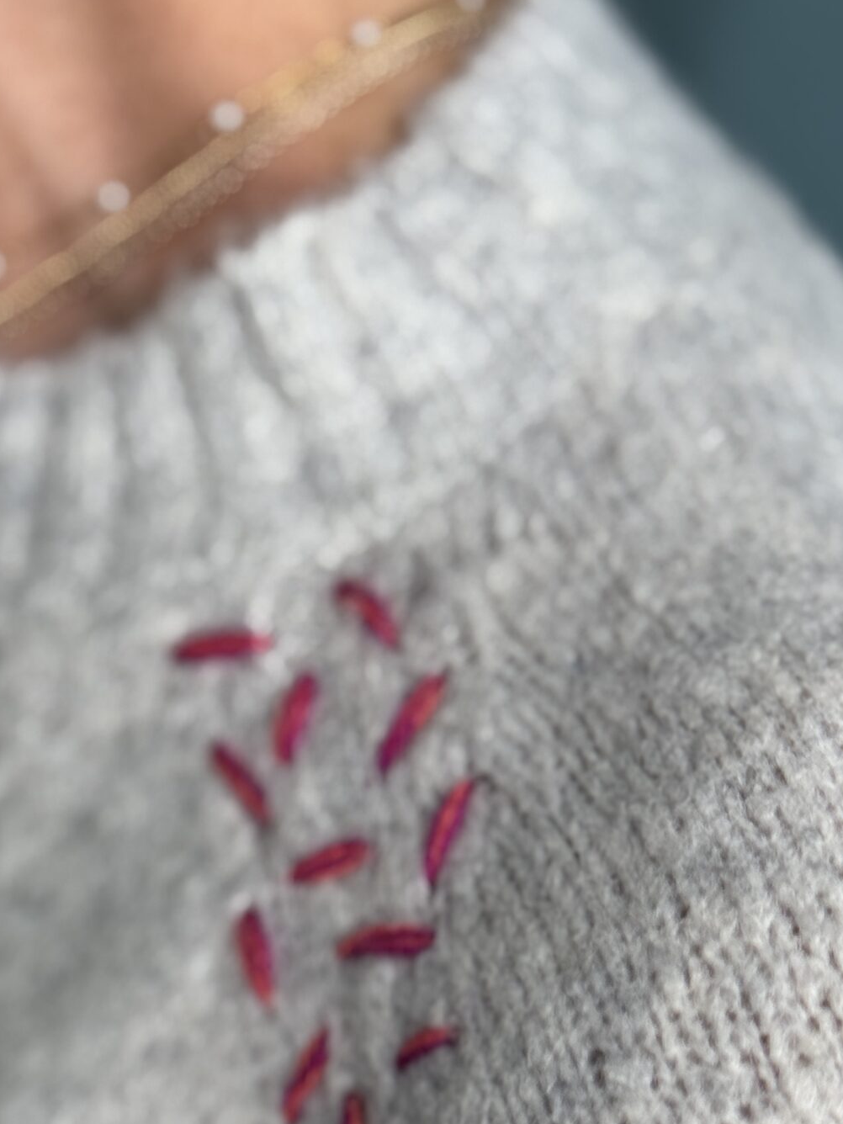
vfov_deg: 20.8
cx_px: 60
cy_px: 1061
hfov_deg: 15.8
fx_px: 2987
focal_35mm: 92
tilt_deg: -19.0
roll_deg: -4.7
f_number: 1.78
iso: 80
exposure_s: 1/121
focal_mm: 6.76
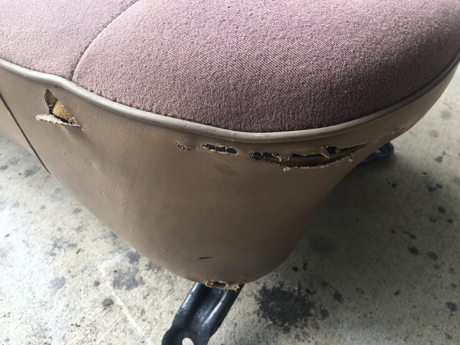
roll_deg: -5.0
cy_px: 172
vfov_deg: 48.2
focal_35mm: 29
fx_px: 385
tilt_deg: -42.0
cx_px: 230
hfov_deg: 61.7
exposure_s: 1/146
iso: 25
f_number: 2.2
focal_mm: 4.15
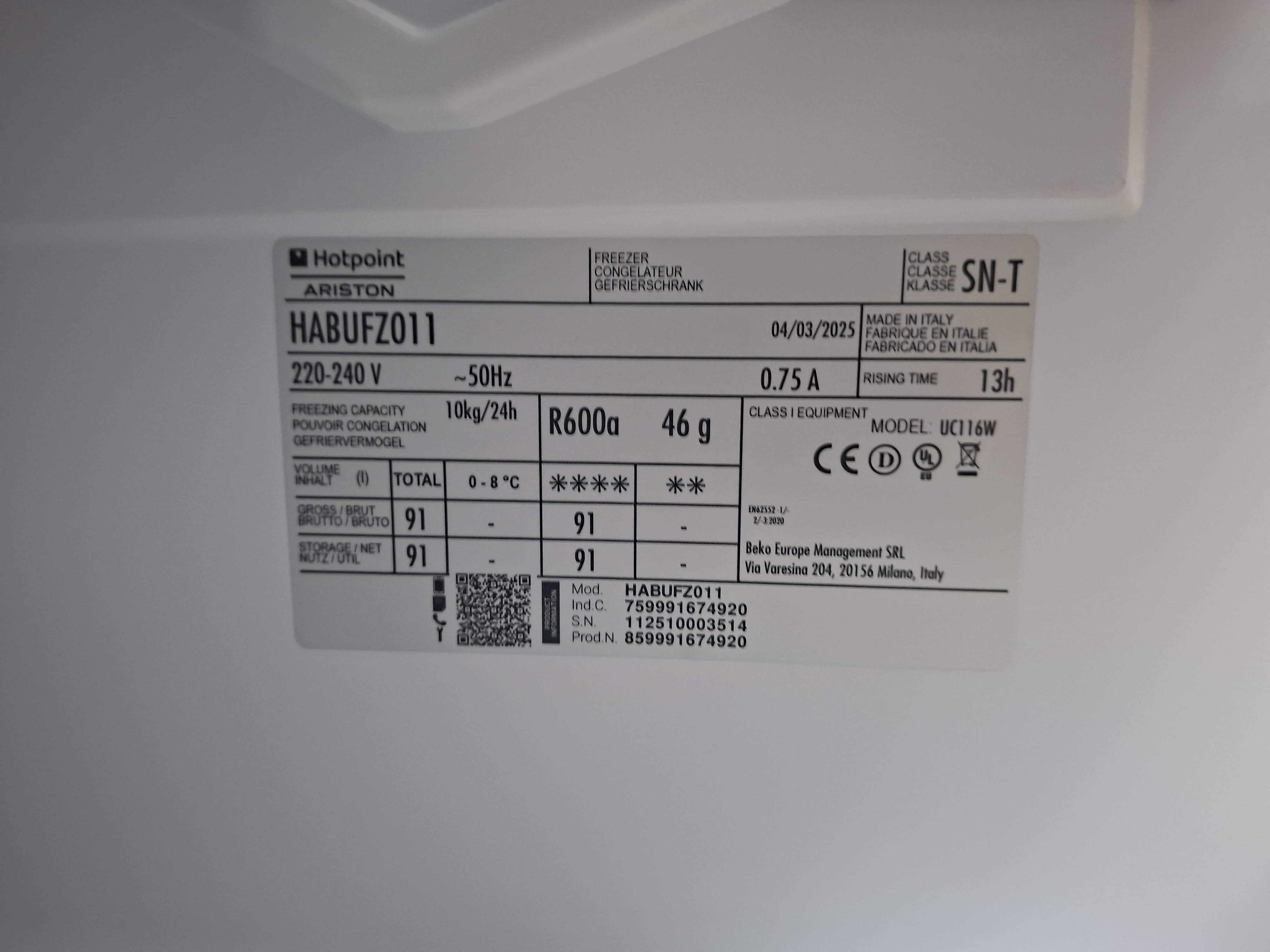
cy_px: 476
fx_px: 844
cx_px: 635
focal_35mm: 23
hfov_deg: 73.9
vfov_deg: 58.9
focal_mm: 5.54
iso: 500
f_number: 1.8
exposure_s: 1/25
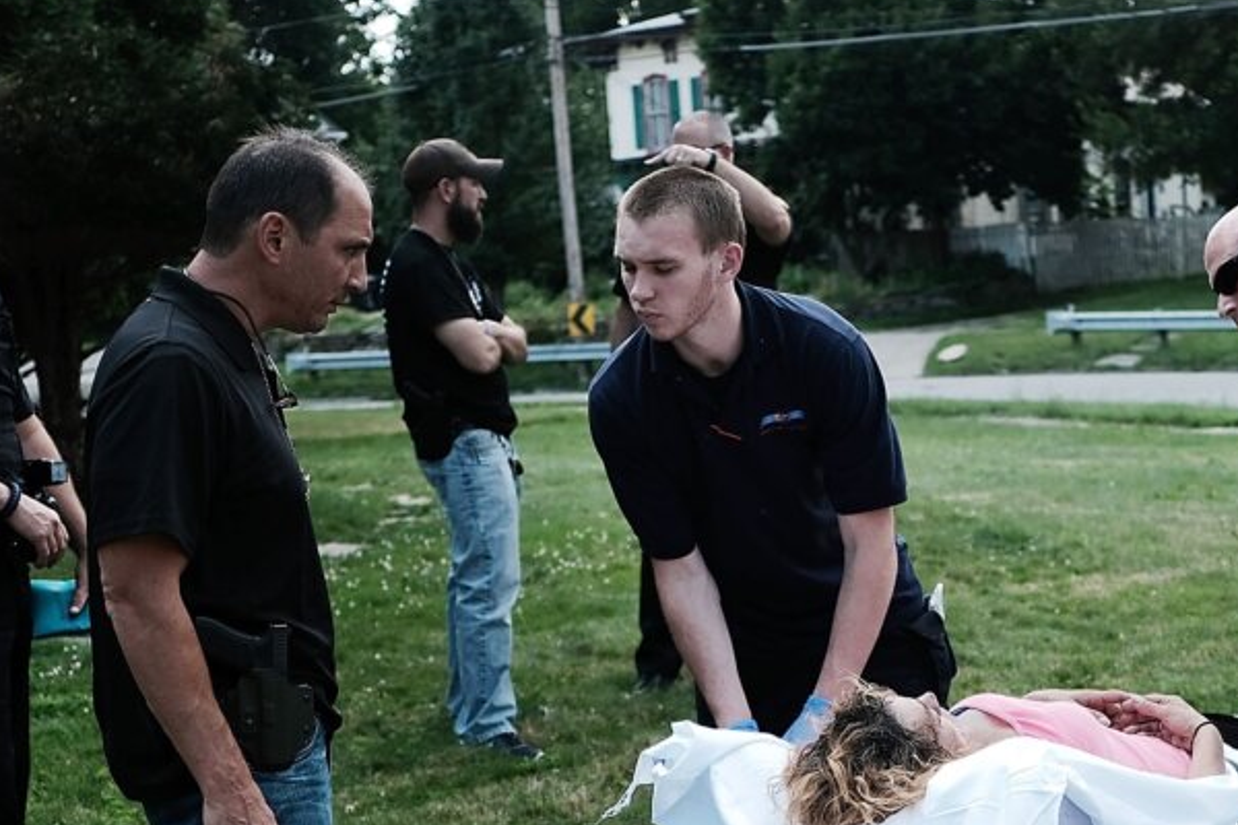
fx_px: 2166
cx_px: 898
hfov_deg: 31.4
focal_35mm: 63
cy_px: 683
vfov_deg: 21.3
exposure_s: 1/1300
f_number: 2
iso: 100
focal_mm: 23
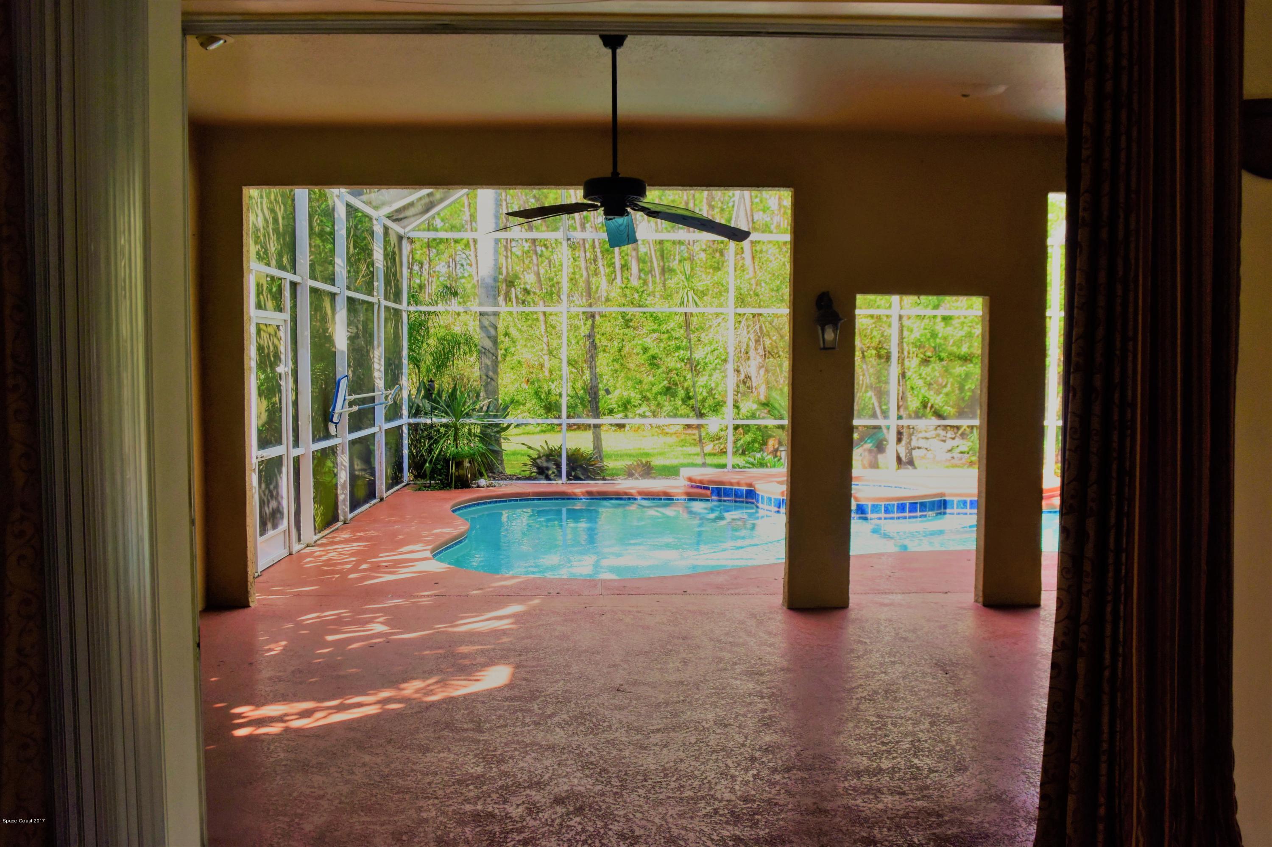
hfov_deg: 60.3
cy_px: 424
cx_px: 636
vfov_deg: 42.3
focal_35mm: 31
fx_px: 1095
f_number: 3.8
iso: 160
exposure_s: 1/160
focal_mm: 11.6
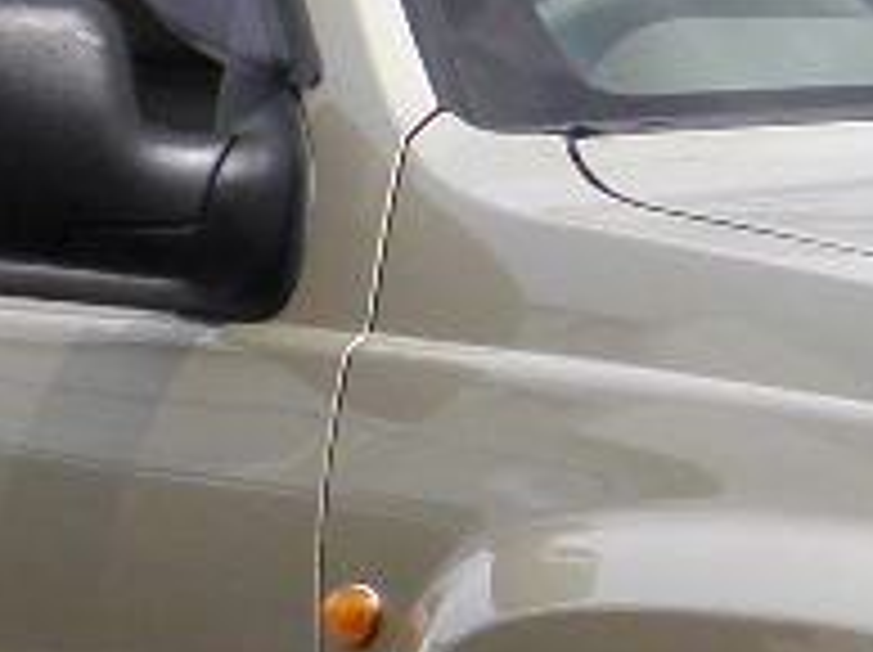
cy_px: 274
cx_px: 1287
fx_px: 17632
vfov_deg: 2.1
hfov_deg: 2.8
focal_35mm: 700
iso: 100
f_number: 4.7
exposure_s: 1/500
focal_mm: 19
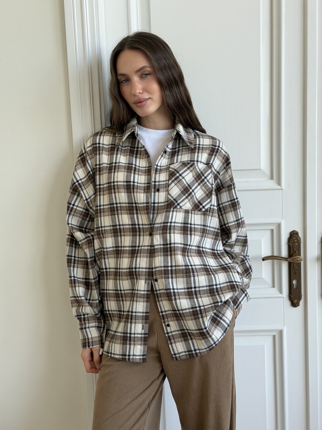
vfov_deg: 39.7
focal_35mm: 48
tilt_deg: -8.0
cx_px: 161
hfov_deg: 30.3
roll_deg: +2.7
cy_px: 215
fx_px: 595
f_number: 1.78
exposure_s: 1/122
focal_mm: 6.76
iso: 50
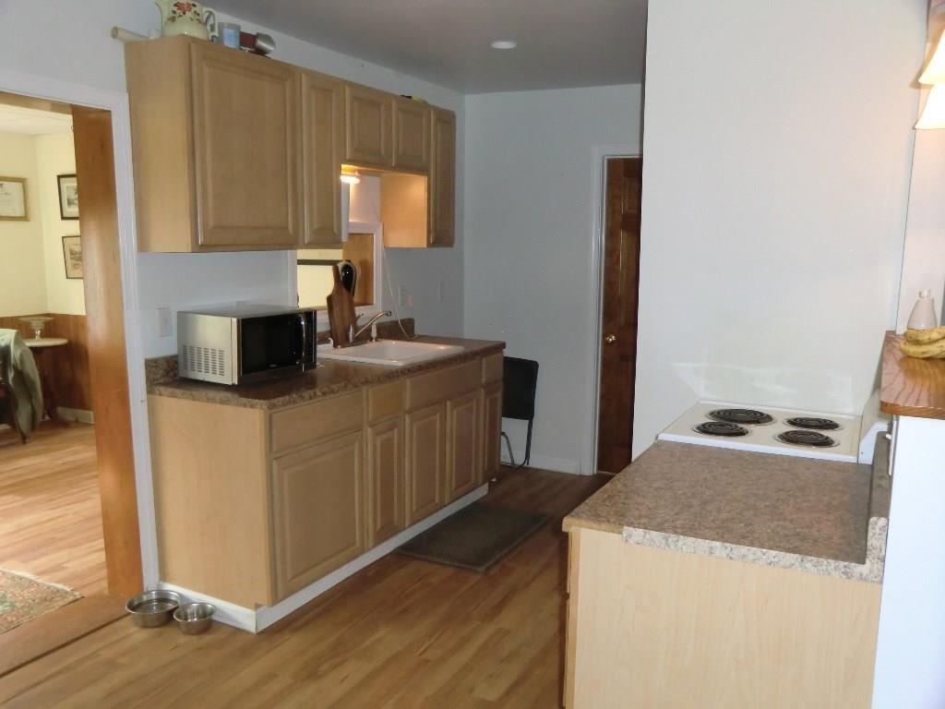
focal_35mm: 29
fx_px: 792
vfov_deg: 48.2
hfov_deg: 61.7
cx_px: 472
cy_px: 354
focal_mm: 5.2
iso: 400
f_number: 3.5
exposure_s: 1/60
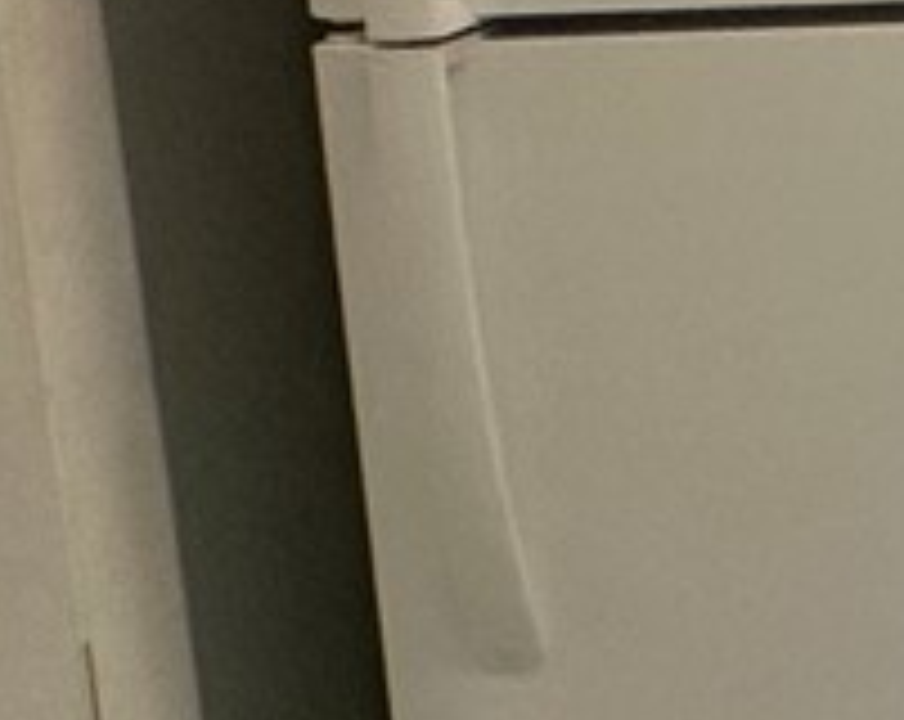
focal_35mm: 109
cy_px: -32
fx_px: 2911
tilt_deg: -7.1
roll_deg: -1.1
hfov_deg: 9.1
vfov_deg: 13.8
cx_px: 3301
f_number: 2.2
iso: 125
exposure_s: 1/120
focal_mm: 2.22
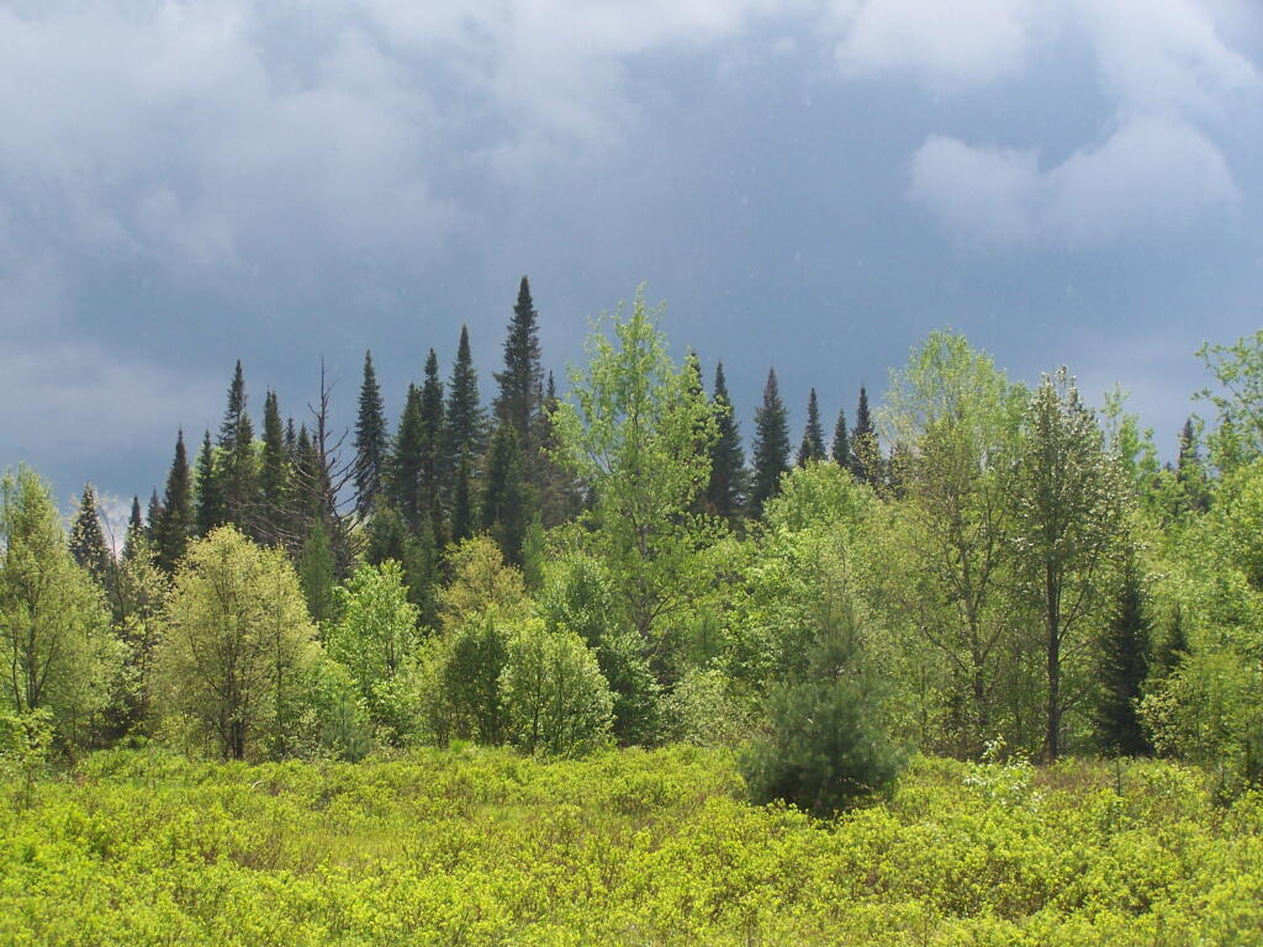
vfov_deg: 21.3
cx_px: 632
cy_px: 474
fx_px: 2518
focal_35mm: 69
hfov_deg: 28.2
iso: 80
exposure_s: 1/800
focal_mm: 11.5
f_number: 3.2
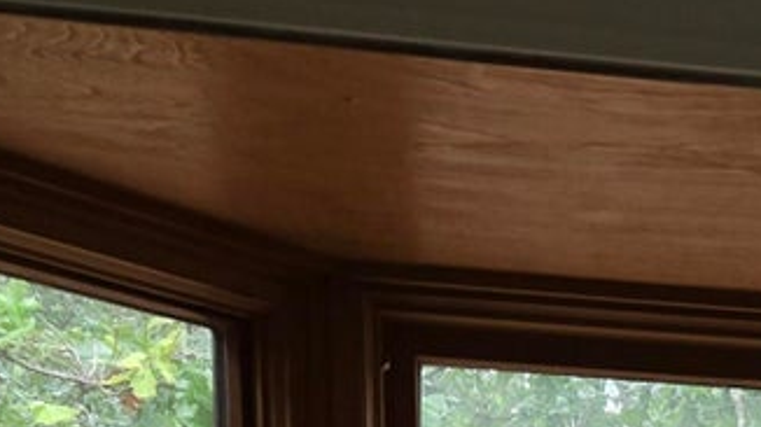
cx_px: 965
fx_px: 2118
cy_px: 1143
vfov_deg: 9.7
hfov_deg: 19.0
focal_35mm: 105
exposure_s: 1/180
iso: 125
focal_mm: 5.4
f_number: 1.8
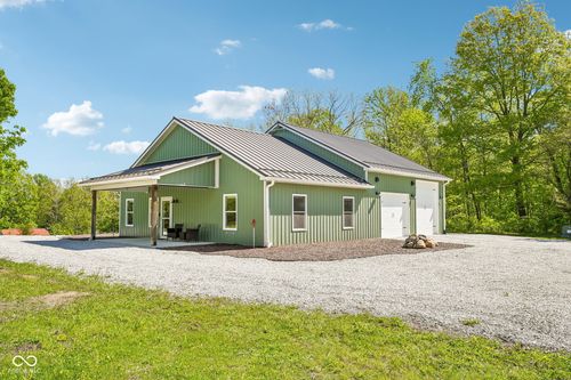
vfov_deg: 47.1
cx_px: 286
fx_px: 436
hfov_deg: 66.4
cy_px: 190
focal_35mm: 28
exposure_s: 1/250
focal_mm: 27.5
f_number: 8
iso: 100
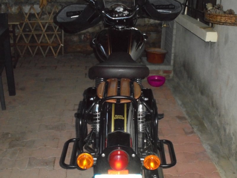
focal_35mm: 49
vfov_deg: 29.7
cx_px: 118
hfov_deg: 38.9
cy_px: 89
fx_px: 335
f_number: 4.8
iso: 800
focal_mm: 8.9
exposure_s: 1/60
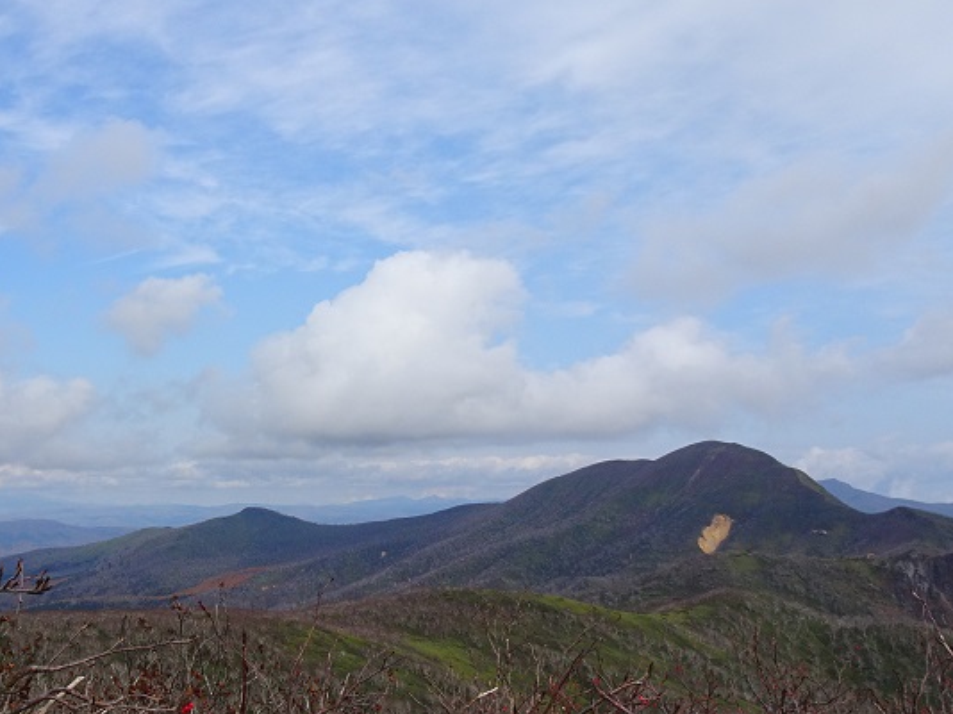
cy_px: 396
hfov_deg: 44.8
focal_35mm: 41
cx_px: 282
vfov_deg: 35.1
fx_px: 1128
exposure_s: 1/1000
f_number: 3.5
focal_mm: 4.1
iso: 80
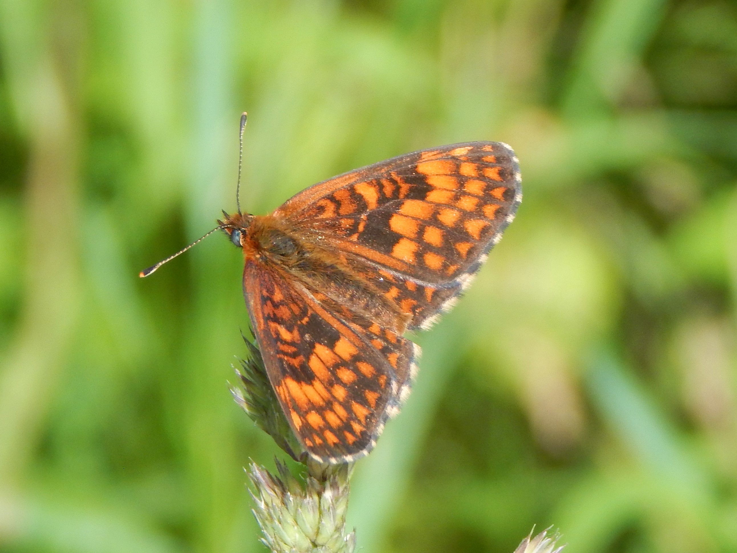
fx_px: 4407
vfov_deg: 7.2
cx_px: 368
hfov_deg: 9.6
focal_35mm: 207
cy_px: 276
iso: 160
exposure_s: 1/250
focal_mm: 37.1
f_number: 5.4
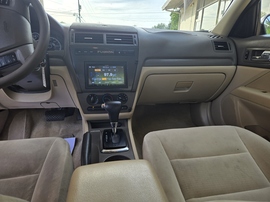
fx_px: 179
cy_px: 101
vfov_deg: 58.9
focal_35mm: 23
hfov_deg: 73.9
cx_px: 135
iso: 25
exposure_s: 1/183
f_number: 1.8
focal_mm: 5.4
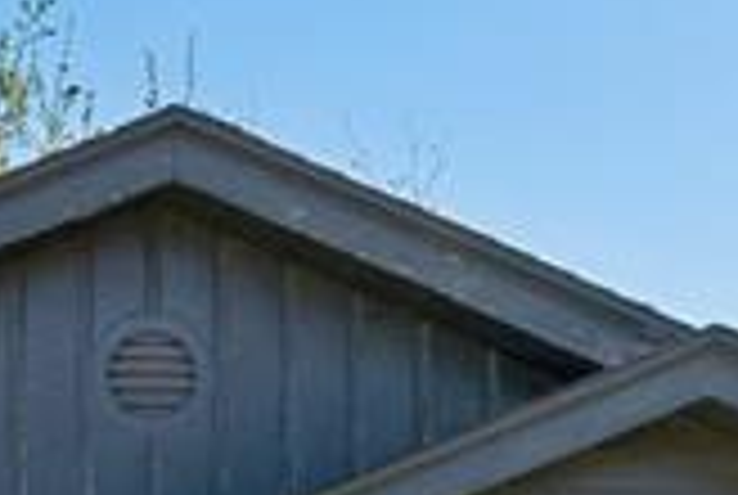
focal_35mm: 168
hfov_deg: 11.8
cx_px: -263
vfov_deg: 7.8
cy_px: 994
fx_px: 3450
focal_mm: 18
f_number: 5.6
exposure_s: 1/1250
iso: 200
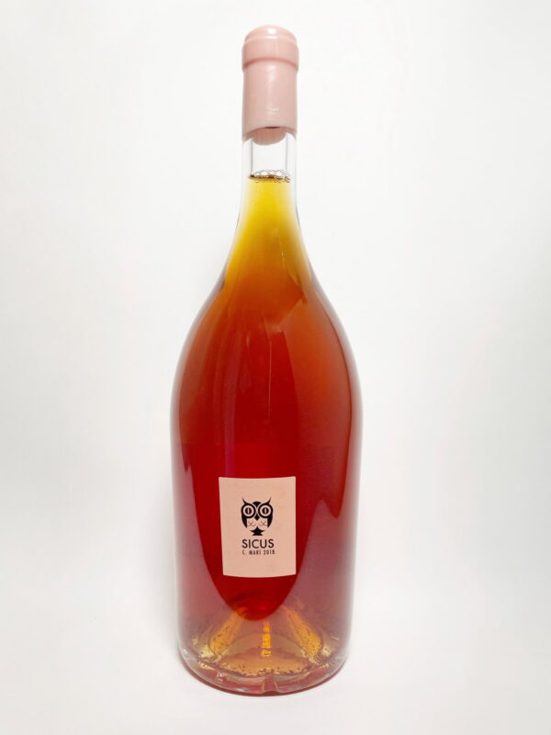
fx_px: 552
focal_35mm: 26
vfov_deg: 67.3
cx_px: 276
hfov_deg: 53.1
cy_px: 368
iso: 32
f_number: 1.6
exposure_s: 1/322
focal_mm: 4.2
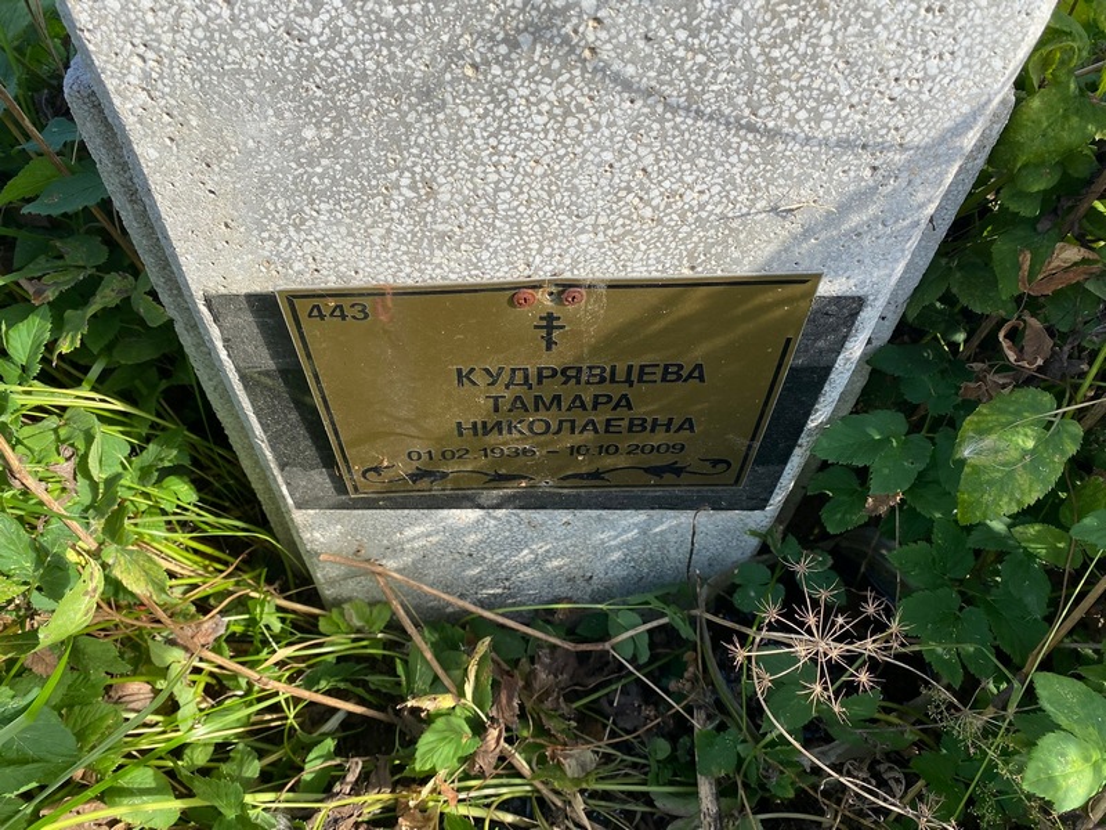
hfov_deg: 67.3
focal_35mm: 26
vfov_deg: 53.1
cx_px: 553
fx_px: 831
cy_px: 415
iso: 32
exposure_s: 1/747
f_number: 1.8
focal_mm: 4.25
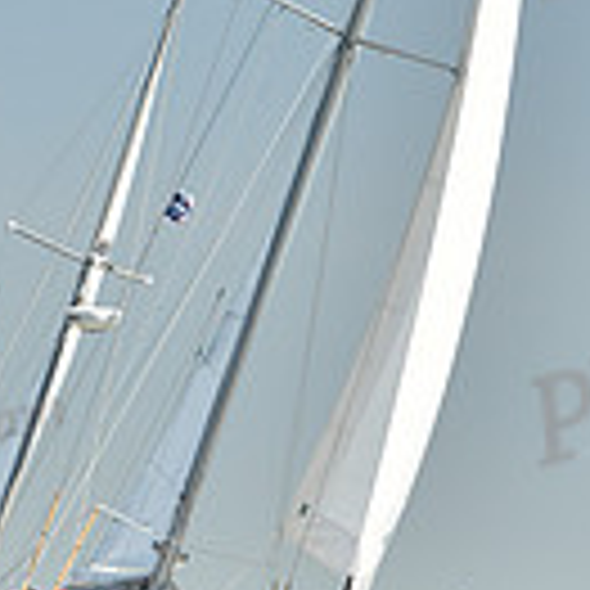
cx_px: 300
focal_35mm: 508
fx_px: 9796
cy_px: 180
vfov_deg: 3.4
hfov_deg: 3.4
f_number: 3.5
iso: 250
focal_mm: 135
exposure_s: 1/800
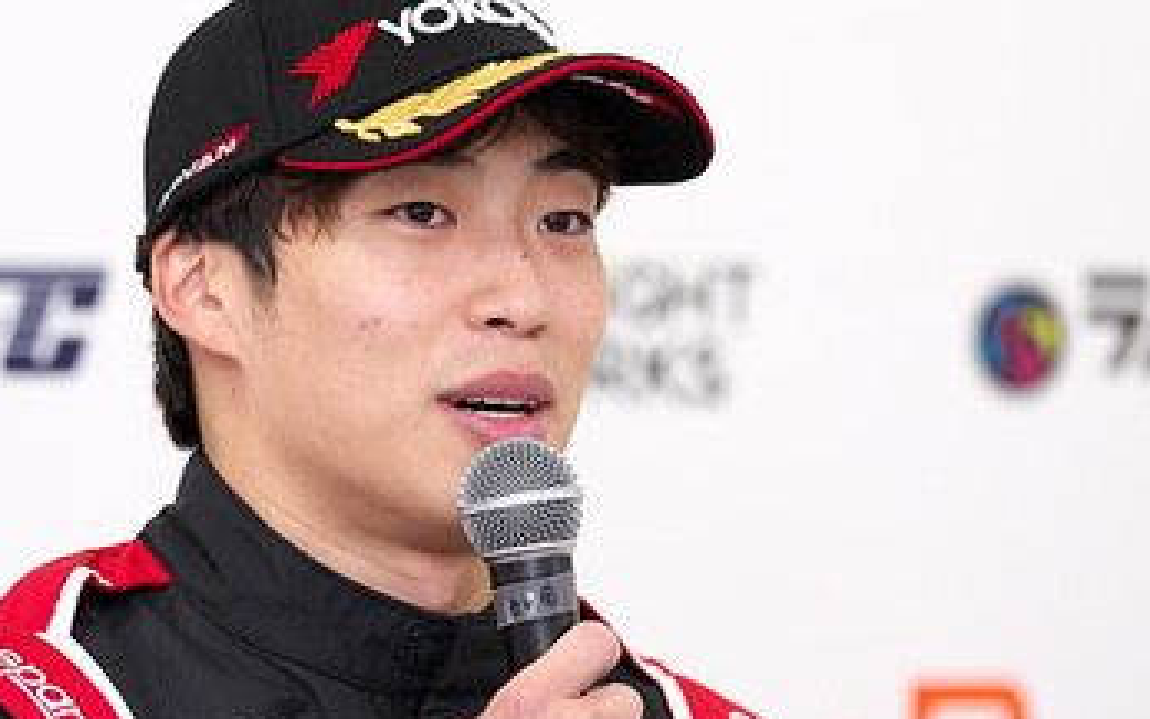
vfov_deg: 2.9
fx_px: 14169
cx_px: 464
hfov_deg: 4.6
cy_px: 427
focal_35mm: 452
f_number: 2.8
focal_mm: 190
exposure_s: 1/200
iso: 500
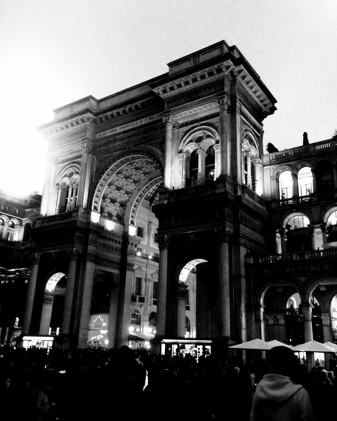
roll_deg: -2.9
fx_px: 436
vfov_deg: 51.5
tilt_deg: +20.3
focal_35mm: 35
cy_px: 205
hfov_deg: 42.2
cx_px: 171
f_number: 2.4
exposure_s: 1/20
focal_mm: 4.12
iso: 125
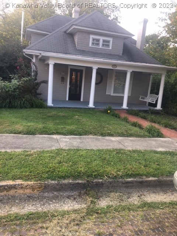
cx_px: 88
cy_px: 118
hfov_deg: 48.2
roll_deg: -7.0
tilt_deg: -10.4
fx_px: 198
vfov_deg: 61.7
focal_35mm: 29
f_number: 2.2
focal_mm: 4.15
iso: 25
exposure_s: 1/120
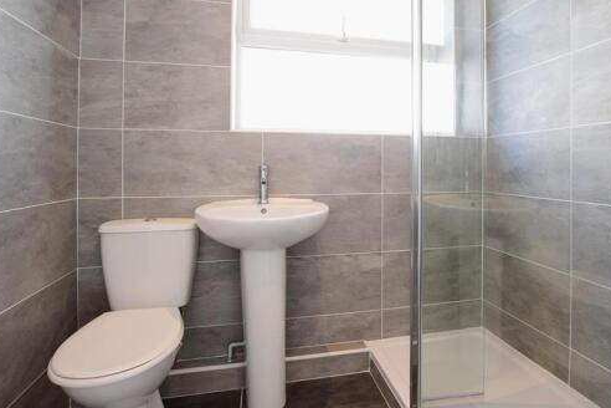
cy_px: 162
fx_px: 339
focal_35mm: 20
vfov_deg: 61.4
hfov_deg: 83.4
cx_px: 350
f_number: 8
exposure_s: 1/20
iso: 400
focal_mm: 10
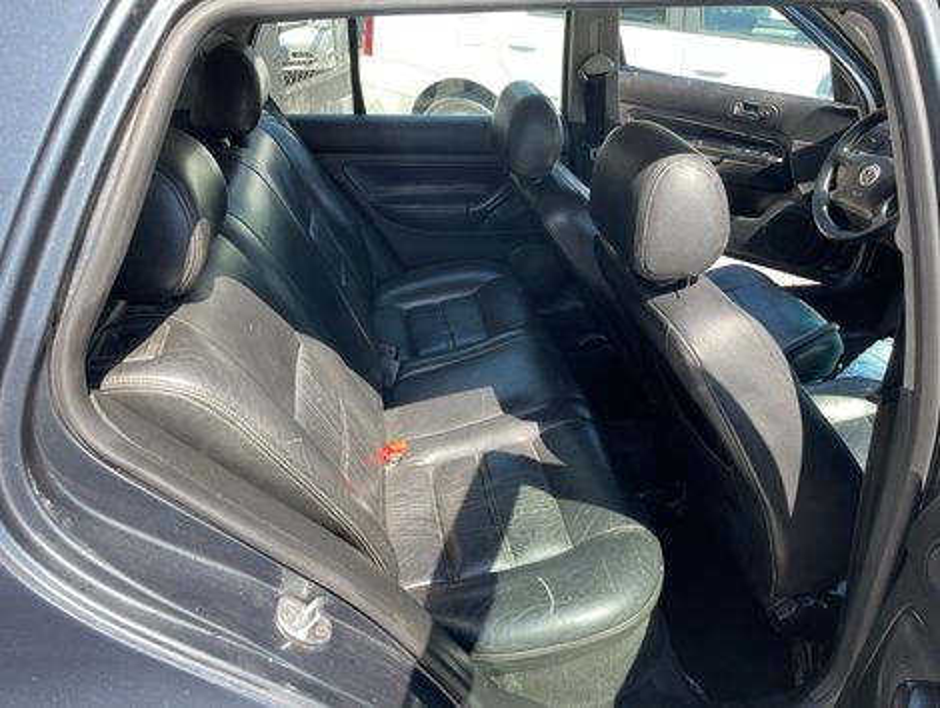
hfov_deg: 69.3
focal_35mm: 25
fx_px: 680
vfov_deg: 55.0
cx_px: 470
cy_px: 354
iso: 32
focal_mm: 5.1
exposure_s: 1/299
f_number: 1.6
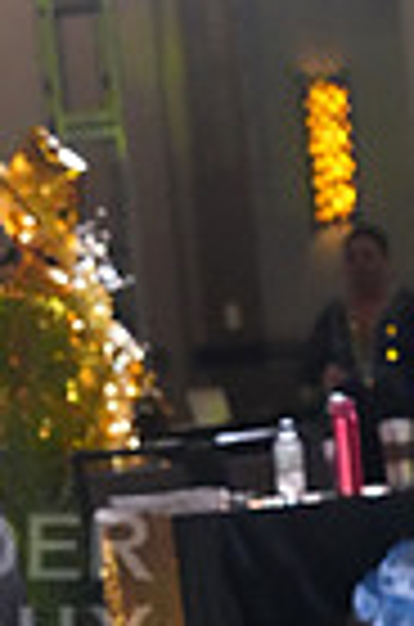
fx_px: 4282
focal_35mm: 247
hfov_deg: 5.4
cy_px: 603
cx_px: -398
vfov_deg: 8.3
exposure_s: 1/400
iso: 8000
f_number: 5.6
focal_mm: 59
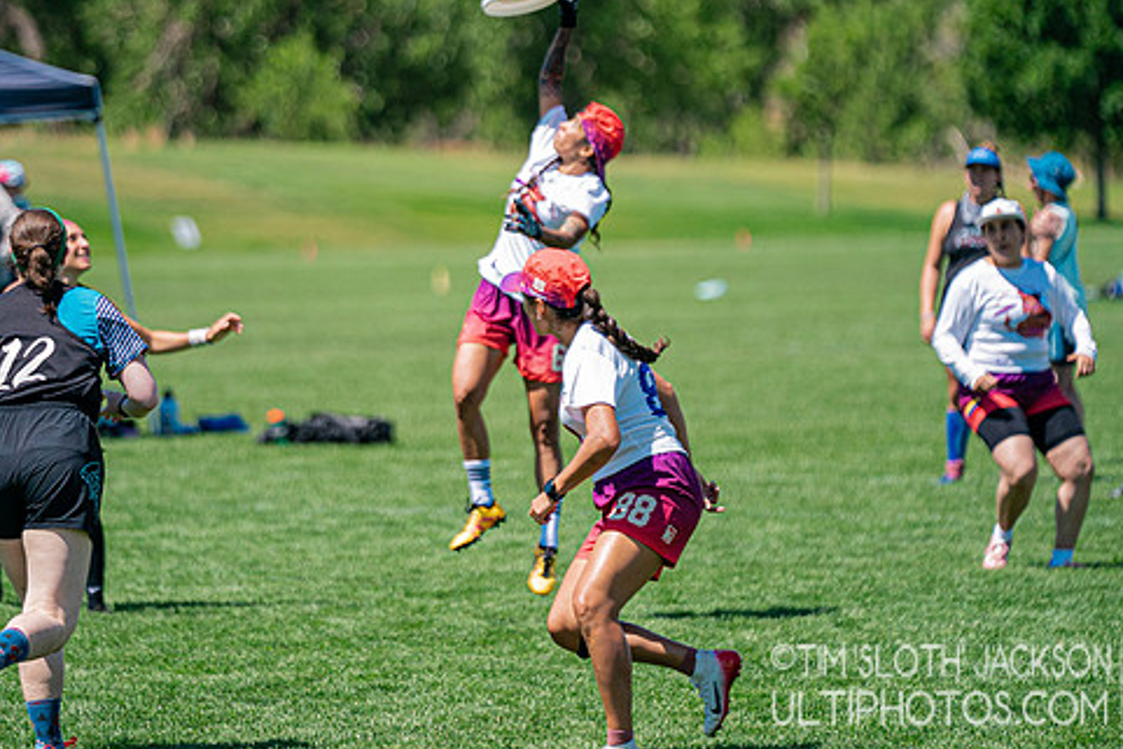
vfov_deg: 4.7
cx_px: 483
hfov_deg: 7.1
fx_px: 9080
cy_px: 236
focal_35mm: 291
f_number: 2.8
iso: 500
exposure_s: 1/6400
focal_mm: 200
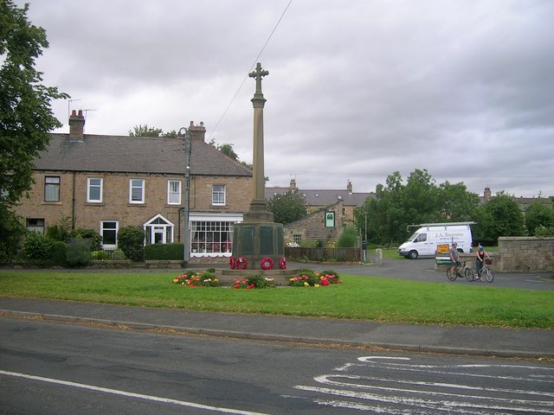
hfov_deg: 52.6
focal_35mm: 35
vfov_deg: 40.7
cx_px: 277
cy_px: 208
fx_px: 560
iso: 50
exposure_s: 1/276
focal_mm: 5.4
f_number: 4.8
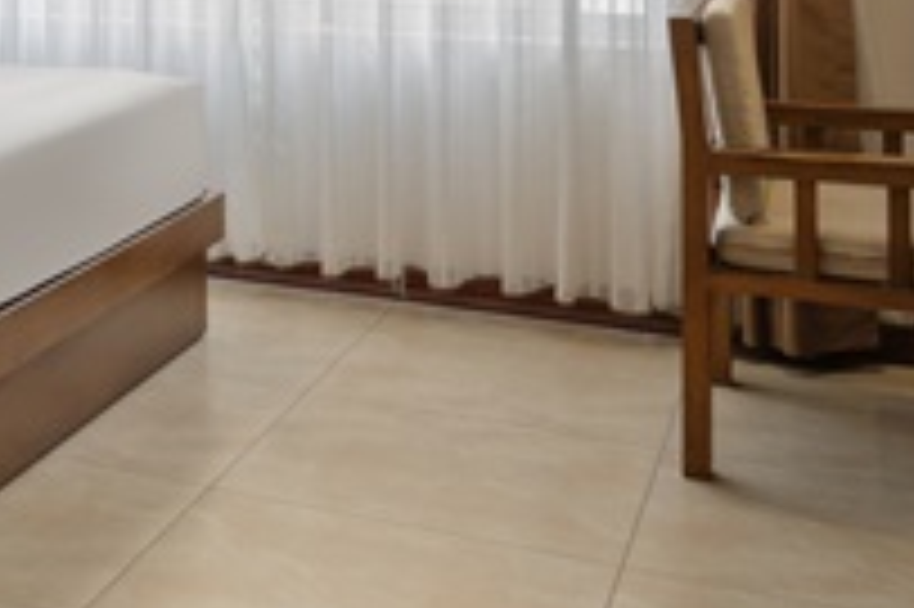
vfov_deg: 18.6
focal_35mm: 69
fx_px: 1750
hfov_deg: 24.5
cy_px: -140
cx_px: -351
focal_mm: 14
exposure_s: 1/3
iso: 160
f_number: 9
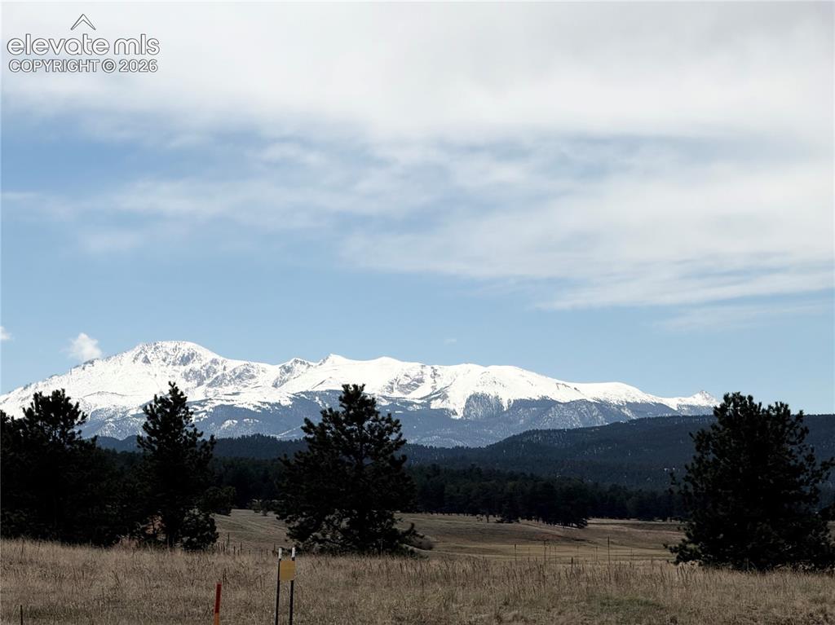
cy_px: 312
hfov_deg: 16.4
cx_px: 418
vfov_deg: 12.3
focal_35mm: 120
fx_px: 2893
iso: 40
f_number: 2.8
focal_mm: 15.66
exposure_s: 1/3058
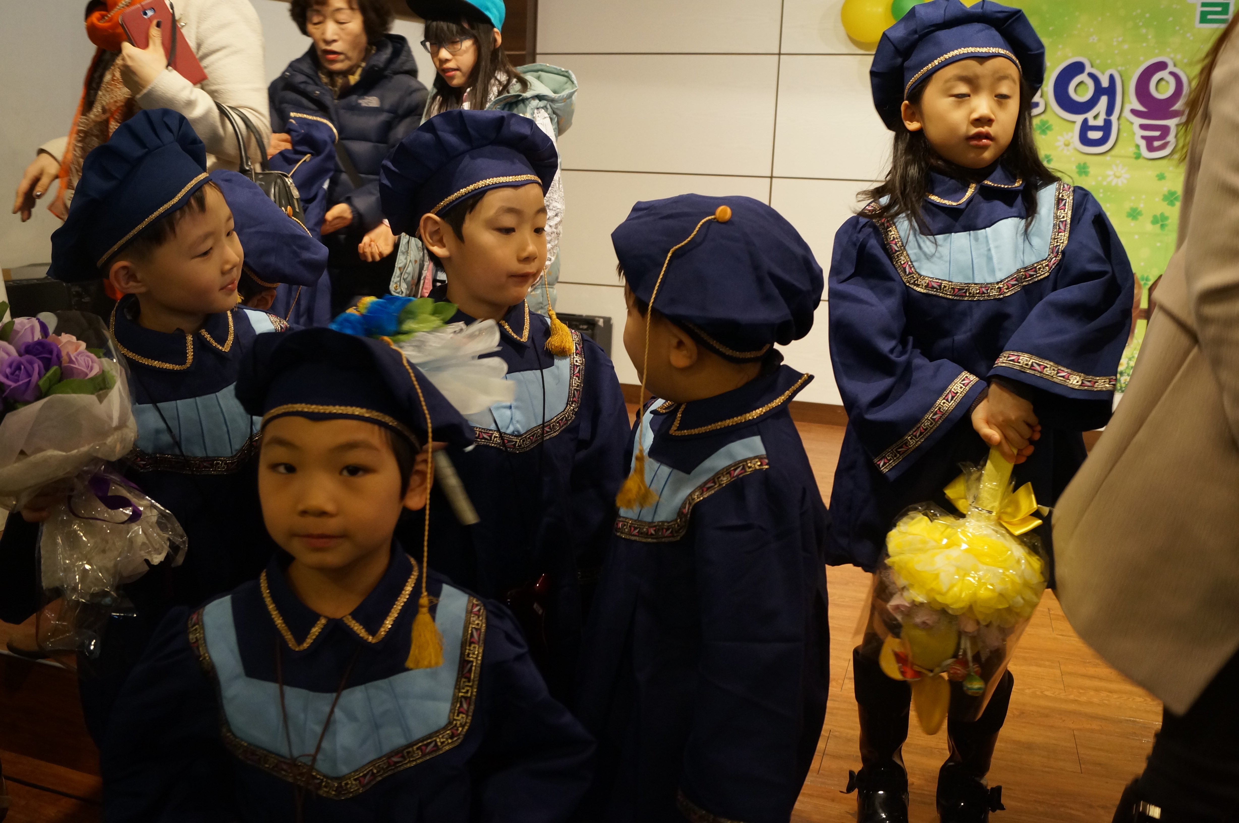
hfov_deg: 62.0
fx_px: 1031
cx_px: 620
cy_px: 412
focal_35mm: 30
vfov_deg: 43.5
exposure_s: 1/60
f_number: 4
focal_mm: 20
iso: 800
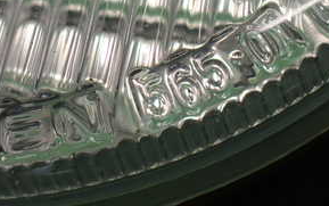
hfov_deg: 31.0
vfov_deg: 19.4
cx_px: 137
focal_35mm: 66
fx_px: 592
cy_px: 25
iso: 200
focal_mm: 5.4
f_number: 2.3
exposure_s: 1/125
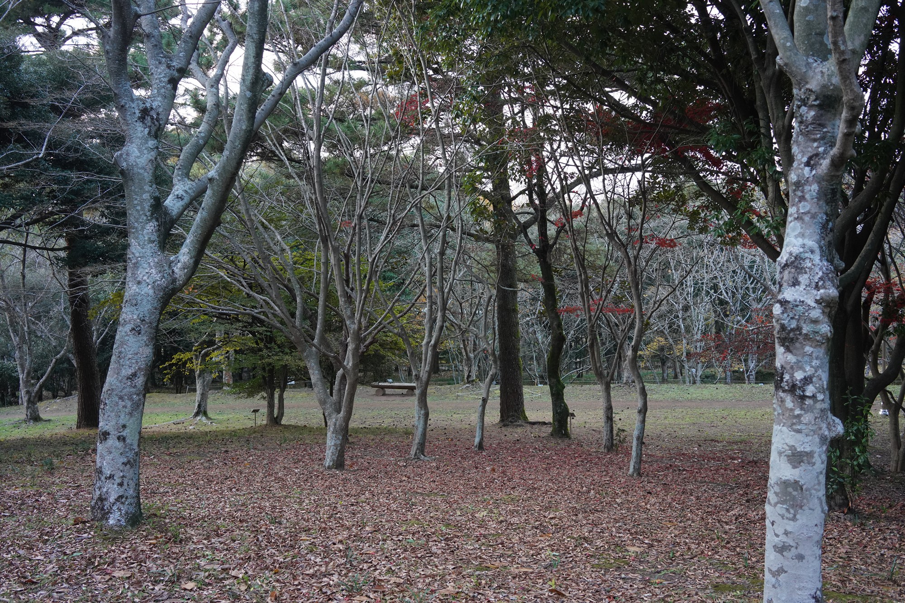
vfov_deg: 37.9
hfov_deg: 54.4
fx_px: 880
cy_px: 302
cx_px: 452
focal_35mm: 35
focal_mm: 35
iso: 1600
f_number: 5.6
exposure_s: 1/100
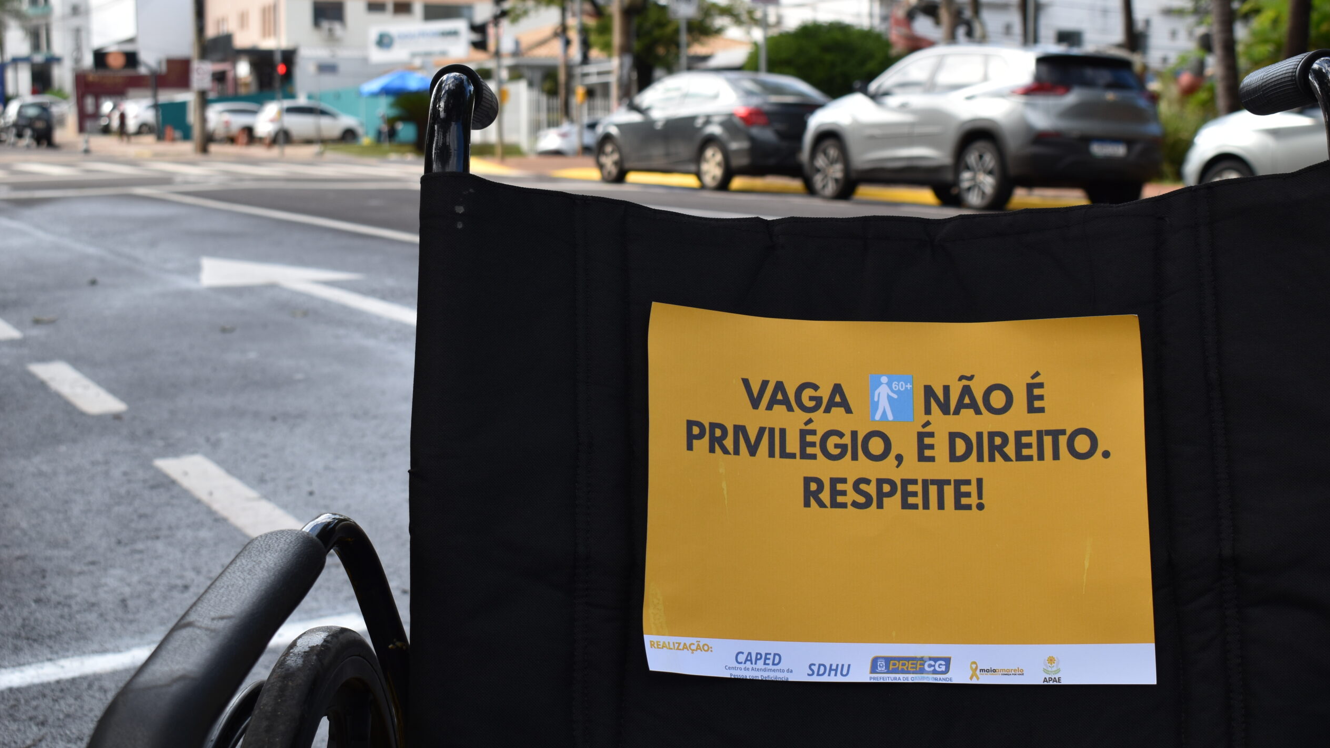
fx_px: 1747
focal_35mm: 50
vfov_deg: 24.1
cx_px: 675
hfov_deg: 41.7
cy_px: 316
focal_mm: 31
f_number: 6.3
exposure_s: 1/250
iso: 200
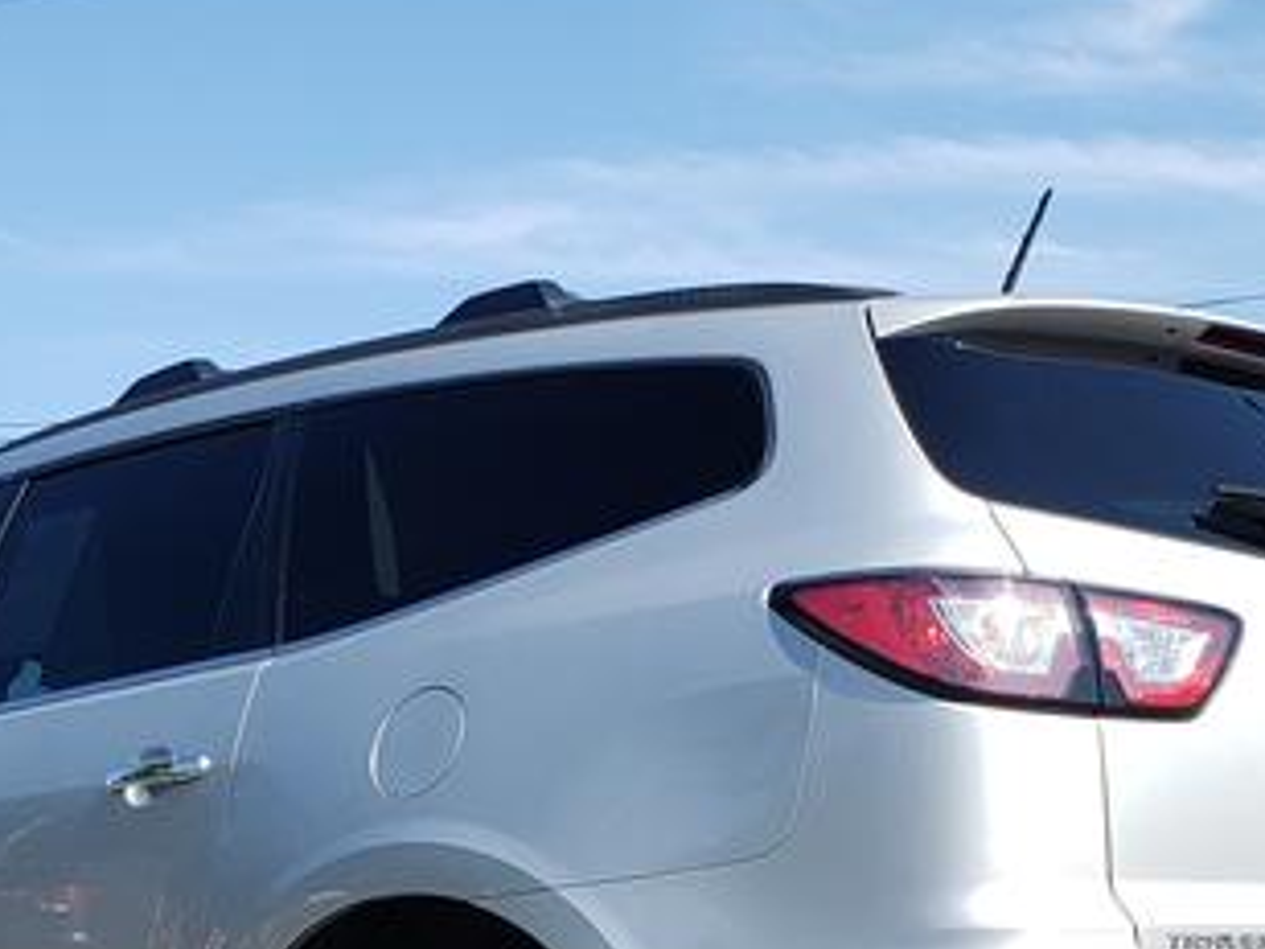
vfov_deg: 25.8
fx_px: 1973
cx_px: 567
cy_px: 928
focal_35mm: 54
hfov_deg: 35.5
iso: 50
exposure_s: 1/900
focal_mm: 4.3
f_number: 2.4
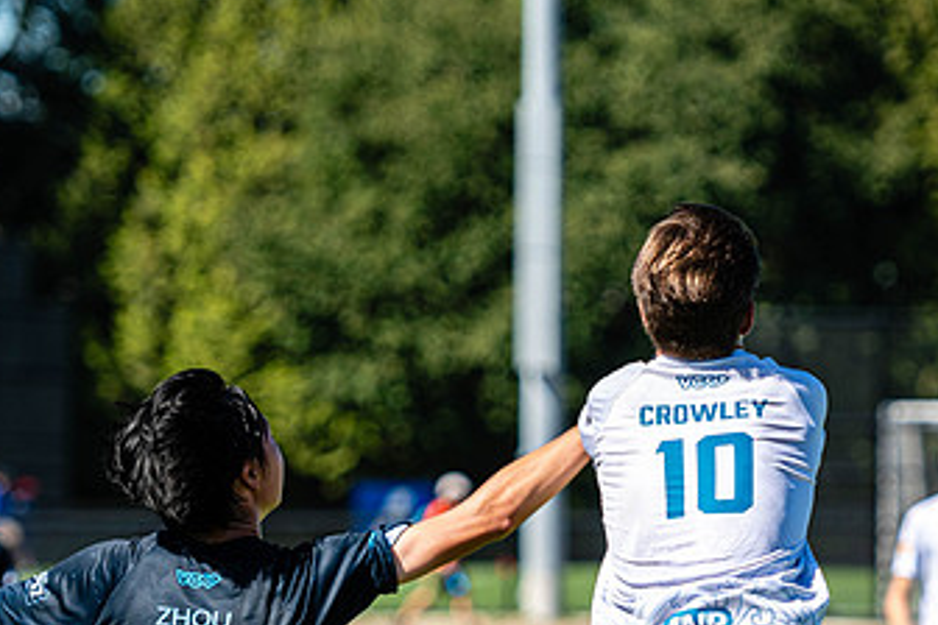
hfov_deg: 5.7
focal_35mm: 363
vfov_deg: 3.8
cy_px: 451
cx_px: 745
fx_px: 9457
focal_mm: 140
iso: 100
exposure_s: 1/1250
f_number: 3.2
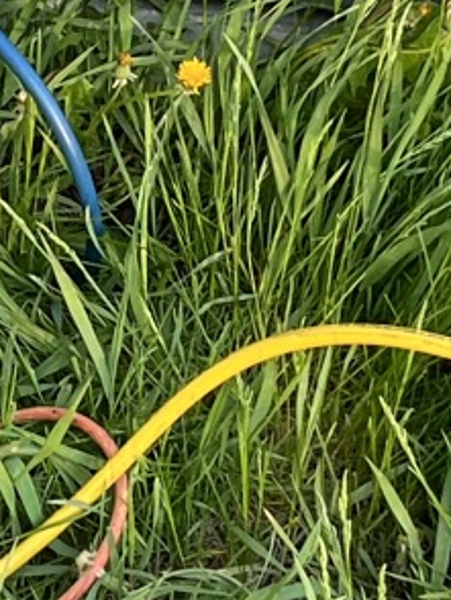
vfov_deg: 10.9
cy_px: 65
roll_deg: +3.9
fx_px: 3140
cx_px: -24
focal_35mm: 181
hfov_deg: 8.2
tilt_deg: -36.9
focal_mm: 5.1
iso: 50
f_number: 1.6
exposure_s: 1/381
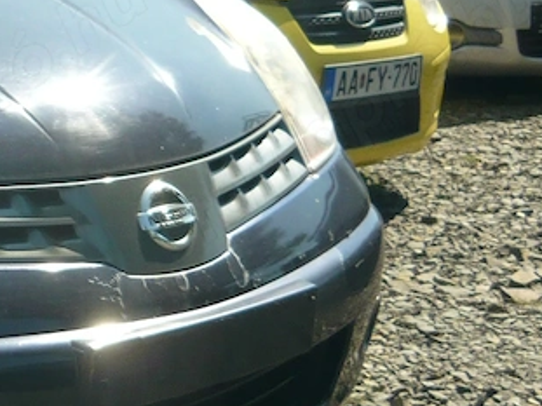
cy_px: 145
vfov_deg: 13.9
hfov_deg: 17.0
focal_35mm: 106
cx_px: -235
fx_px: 1659
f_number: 8
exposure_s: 1/160
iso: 100
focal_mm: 5.5
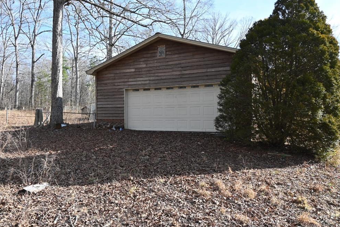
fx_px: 236
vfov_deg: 51.3
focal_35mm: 25
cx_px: 164
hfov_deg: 71.5
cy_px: 110
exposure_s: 1/250
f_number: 5.6
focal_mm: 16
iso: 160
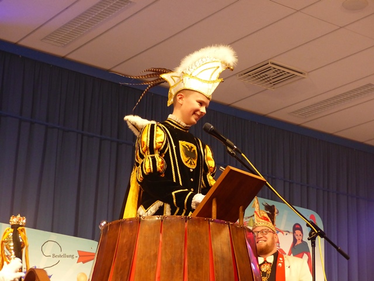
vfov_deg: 17.8
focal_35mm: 83
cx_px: 187
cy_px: 140
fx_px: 897
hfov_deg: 23.6
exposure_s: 1/60
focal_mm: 15
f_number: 2.8
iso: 640
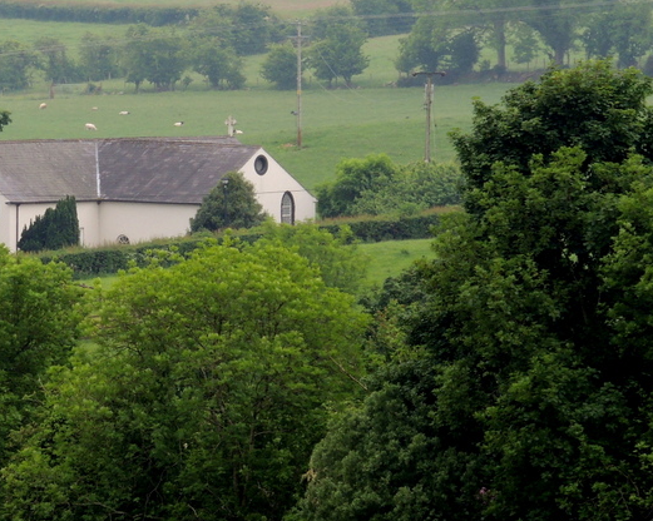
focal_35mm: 480
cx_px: 137
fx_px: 9270
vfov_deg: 3.2
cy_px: 147
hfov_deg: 4.0
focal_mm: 44.5
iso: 100
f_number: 4.7
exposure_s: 1/320
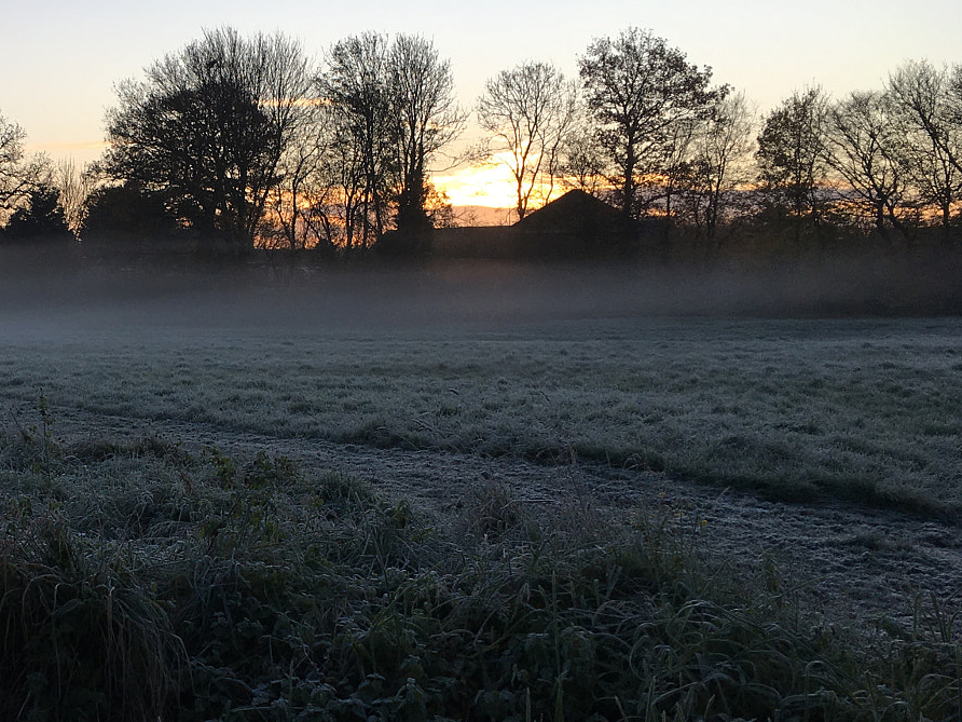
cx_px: 140
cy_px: 393
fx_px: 1445
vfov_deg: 28.0
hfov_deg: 35.2
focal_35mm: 52
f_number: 2.2
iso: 25
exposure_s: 1/452
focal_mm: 4.15
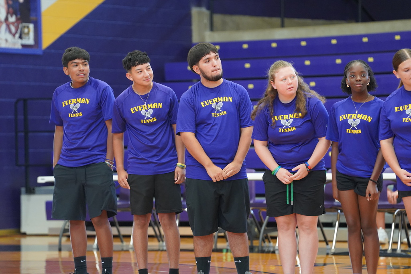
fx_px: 2261
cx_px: 206
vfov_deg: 6.9
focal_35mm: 198
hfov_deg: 10.4
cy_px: 137
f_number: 4
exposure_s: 1/200
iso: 6400
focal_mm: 198
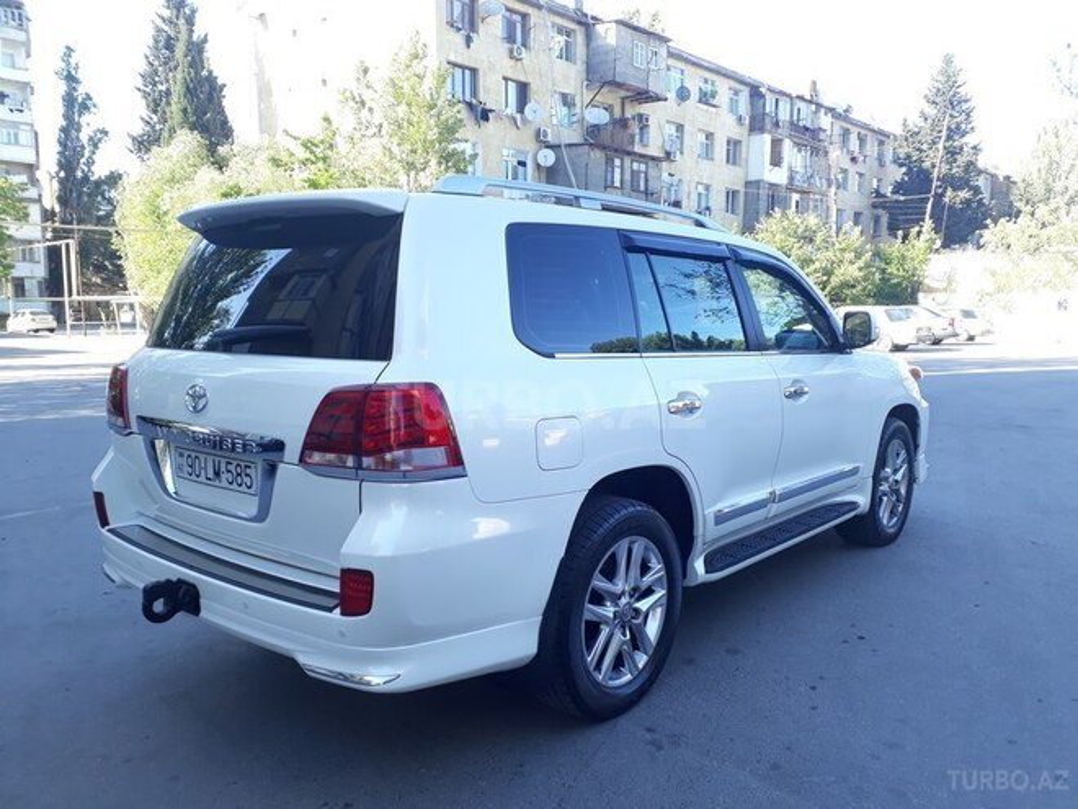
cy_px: 404
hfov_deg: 65.3
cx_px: 539
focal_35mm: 27
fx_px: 841
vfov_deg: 51.4
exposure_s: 1/161
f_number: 1.9
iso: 40
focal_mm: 3.6
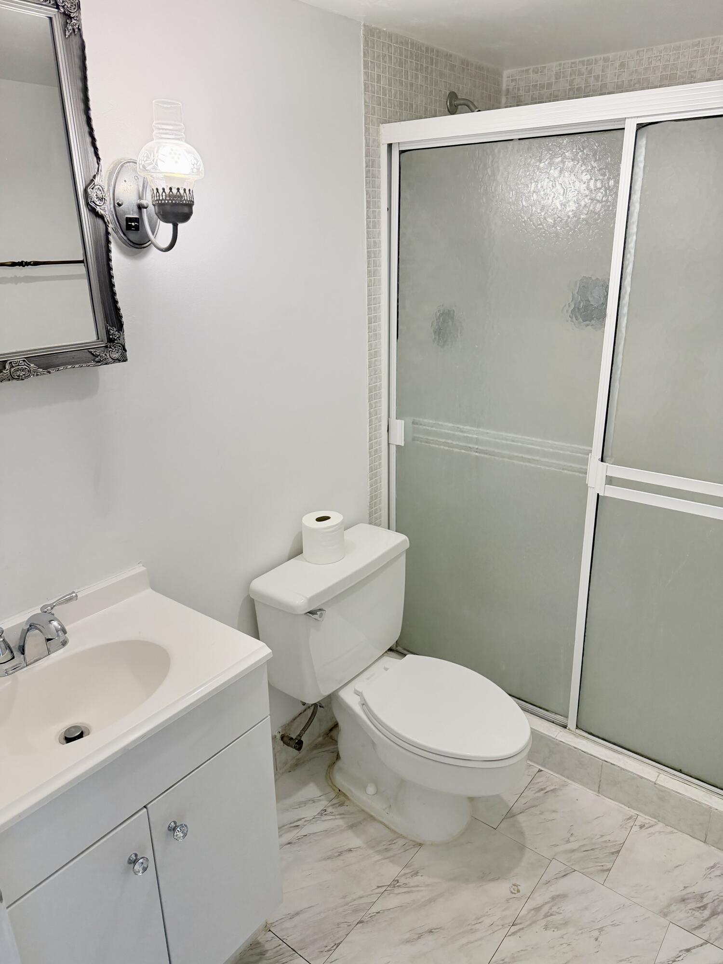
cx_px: 362
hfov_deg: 56.8
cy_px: 482
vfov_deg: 71.6
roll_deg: +0.9
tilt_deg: -20.0
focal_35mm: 24
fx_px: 668
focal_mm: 6.76
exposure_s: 1/208
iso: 200
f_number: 1.78
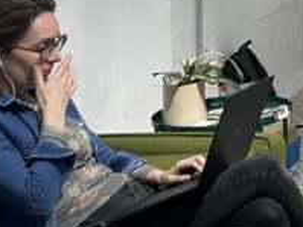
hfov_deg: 12.4
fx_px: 1172
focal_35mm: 134
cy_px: -133
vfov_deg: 10.6
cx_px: 670
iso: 40
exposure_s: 1/100
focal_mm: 5.7
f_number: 1.5
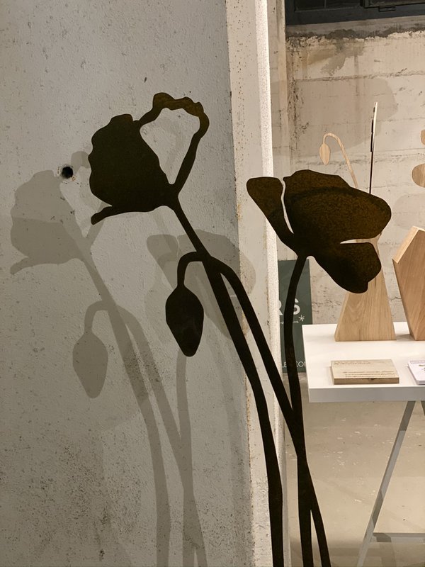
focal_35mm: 52
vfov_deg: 36.8
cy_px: 284
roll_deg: +3.7
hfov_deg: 28.0
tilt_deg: -9.7
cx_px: 212
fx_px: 851
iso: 500
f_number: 2
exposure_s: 1/50
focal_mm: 6
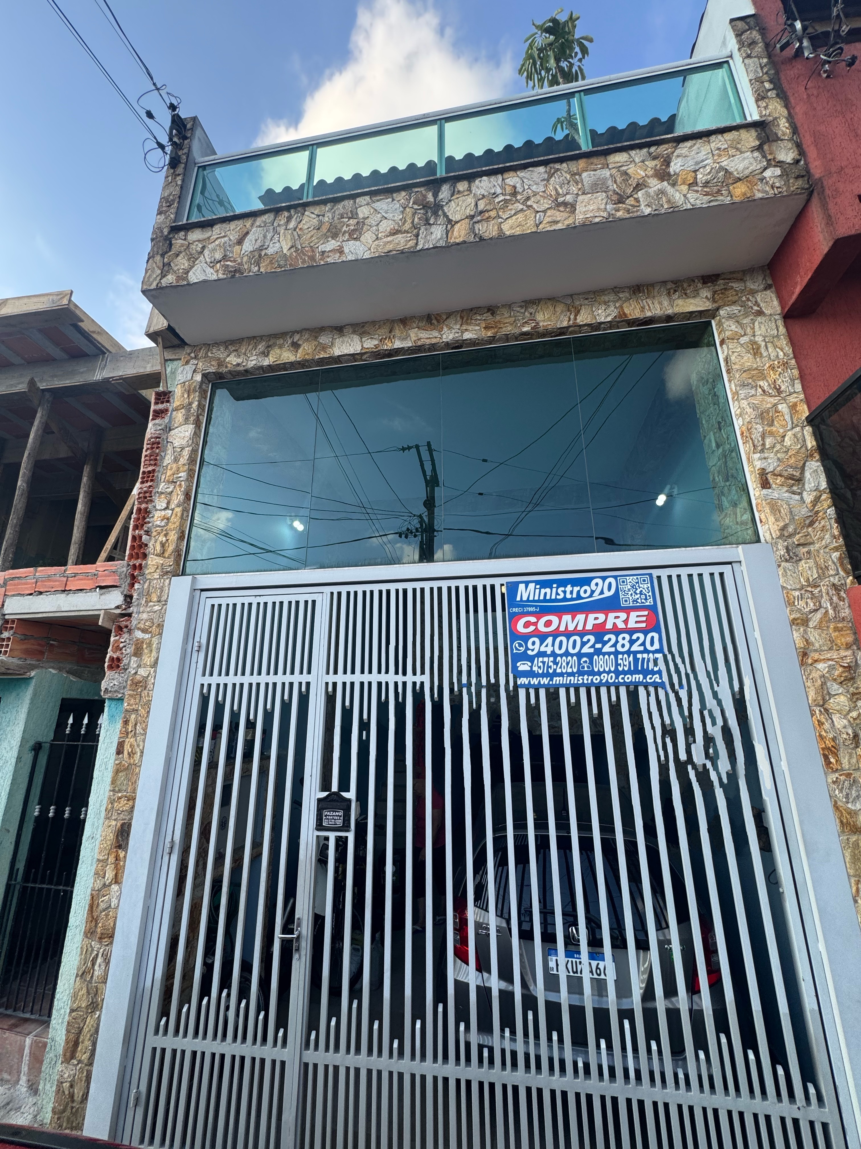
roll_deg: +0.4
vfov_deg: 102.1
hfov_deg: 85.7
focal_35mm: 14
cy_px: 574
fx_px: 464
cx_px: 430
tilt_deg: +18.4
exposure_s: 1/331
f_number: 2.2
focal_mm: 2.22
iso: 40
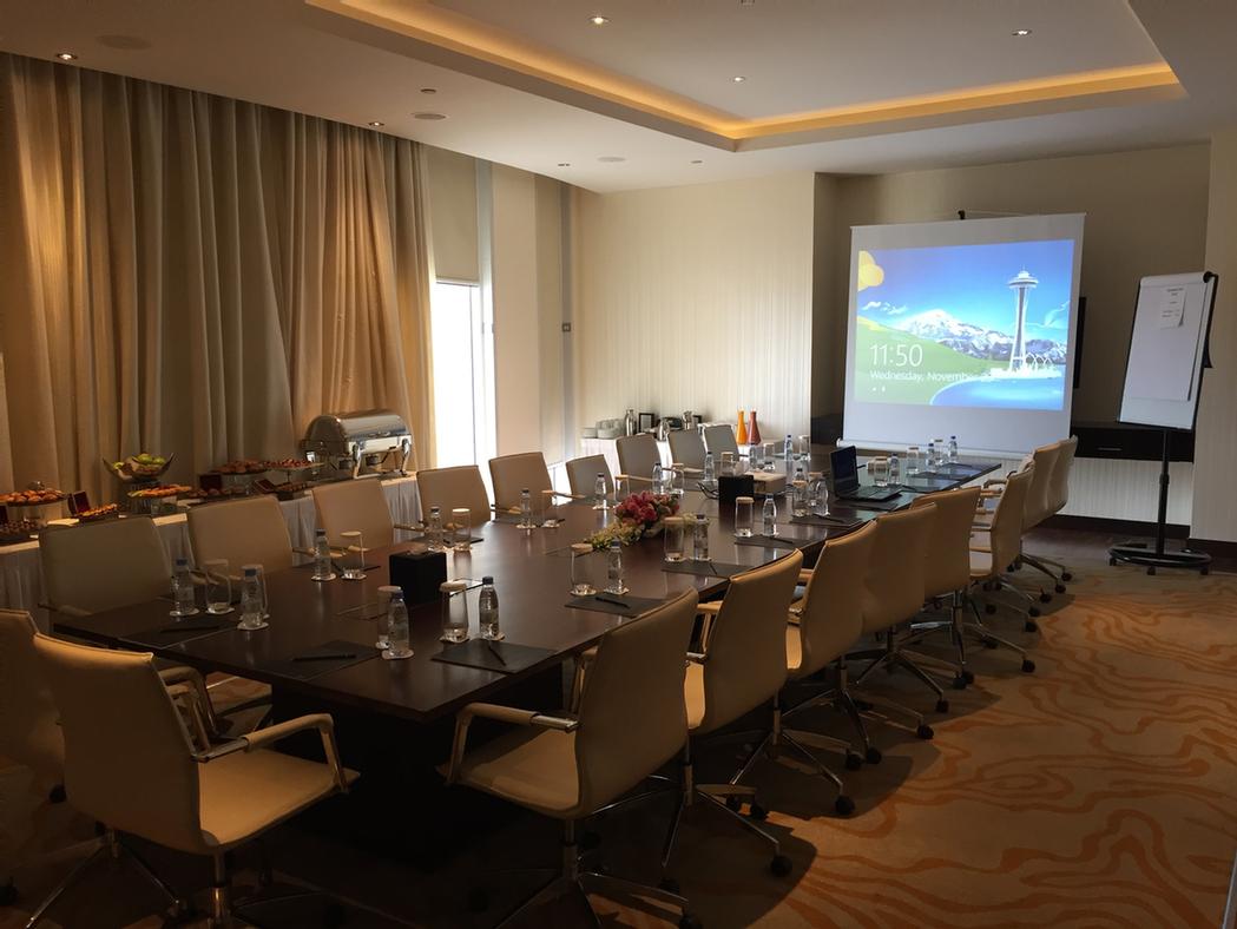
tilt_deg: -6.8
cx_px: 618
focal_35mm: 29
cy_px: 464
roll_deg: +1.6
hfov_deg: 61.6
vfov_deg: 48.3
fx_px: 1037
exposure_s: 1/30
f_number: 2.2
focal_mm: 4.15
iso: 80
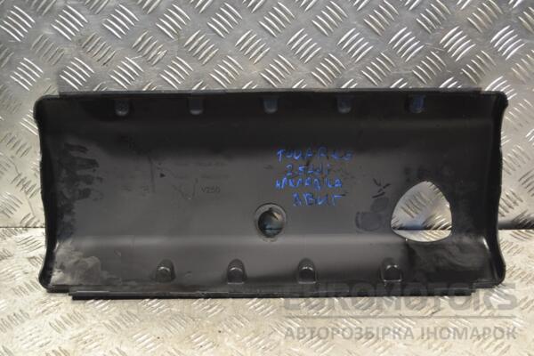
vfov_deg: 28.1
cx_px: 267
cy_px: 178
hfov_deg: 41.1
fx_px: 712
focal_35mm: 48
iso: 720
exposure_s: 1/60
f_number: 4.8
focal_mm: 32
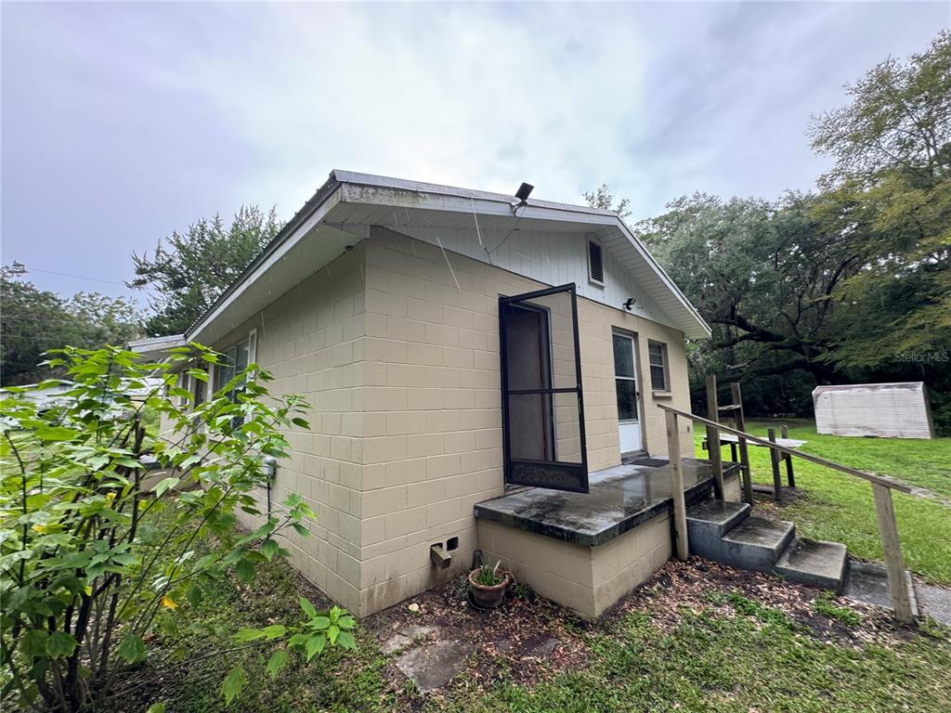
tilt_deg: +10.2
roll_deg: +0.8
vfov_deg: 85.7
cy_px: 356
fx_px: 385
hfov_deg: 102.1
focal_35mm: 14
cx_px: 476
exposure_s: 1/99
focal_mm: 2.22
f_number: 2.2
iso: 64
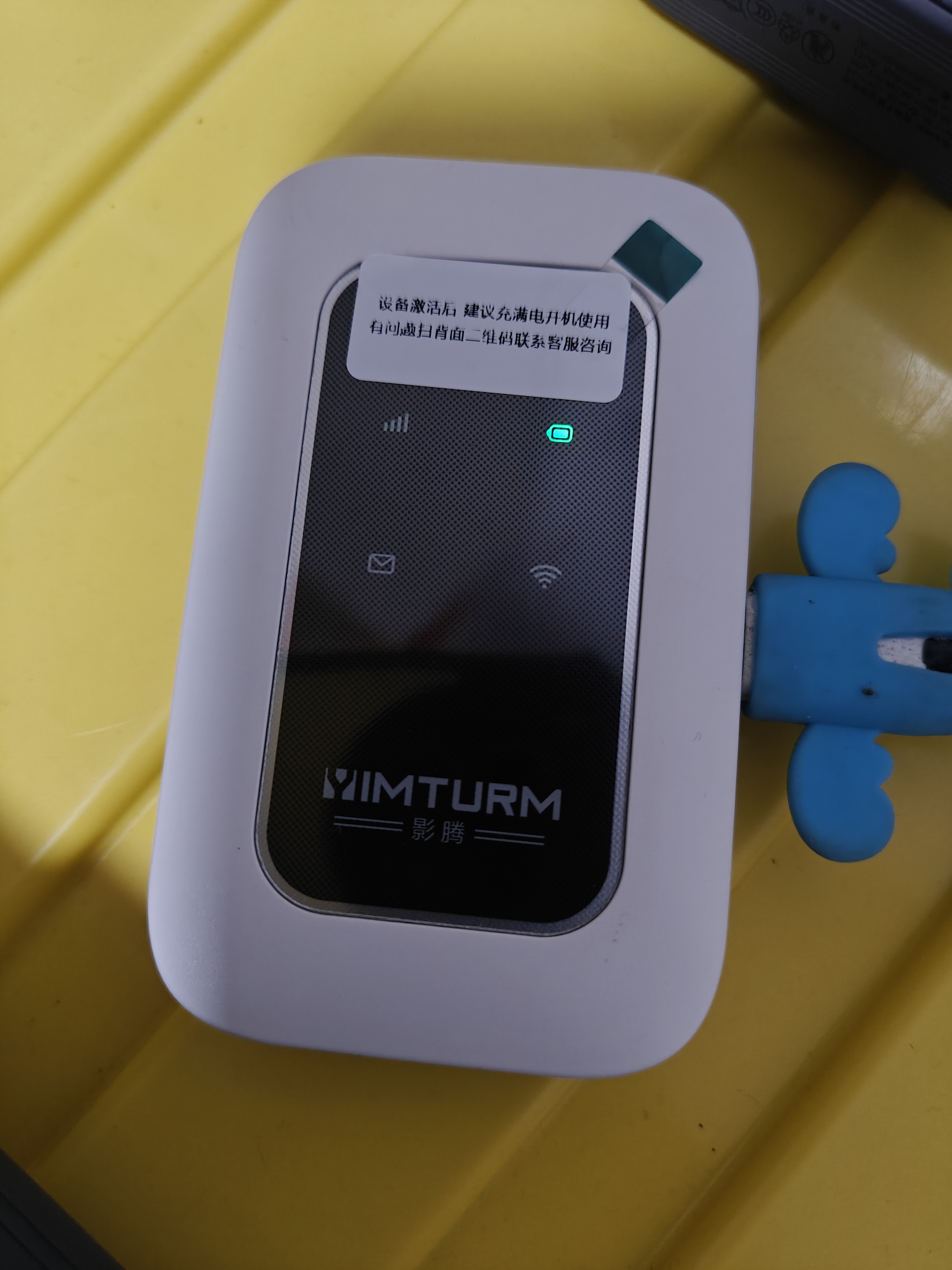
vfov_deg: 71.6
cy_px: 635
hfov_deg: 56.8
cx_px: 476
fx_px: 880
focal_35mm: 24
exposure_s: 1/50
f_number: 1.8
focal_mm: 5.59
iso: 640
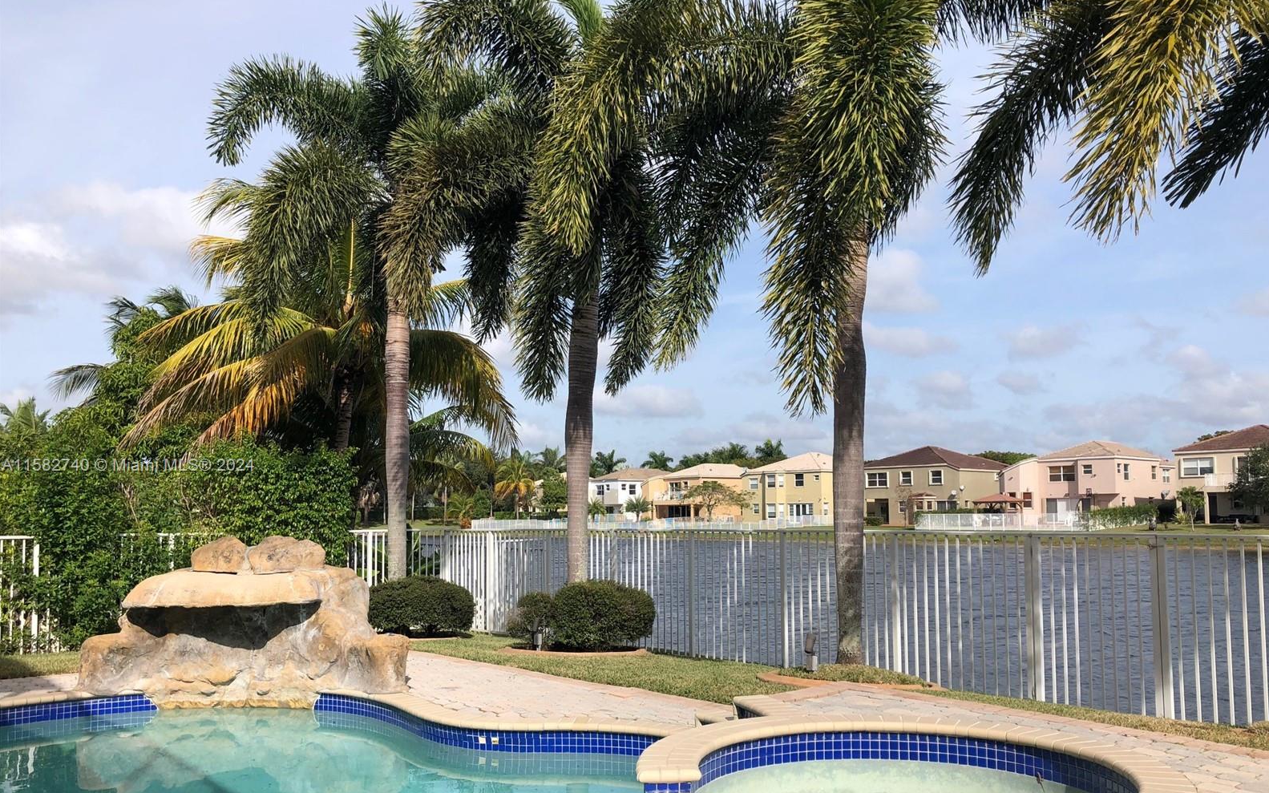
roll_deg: +0.9
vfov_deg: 41.7
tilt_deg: +4.5
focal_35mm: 30
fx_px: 1037
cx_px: 640
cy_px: 467
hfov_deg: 62.9
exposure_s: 1/2703
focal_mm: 3.99
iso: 20
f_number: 1.8
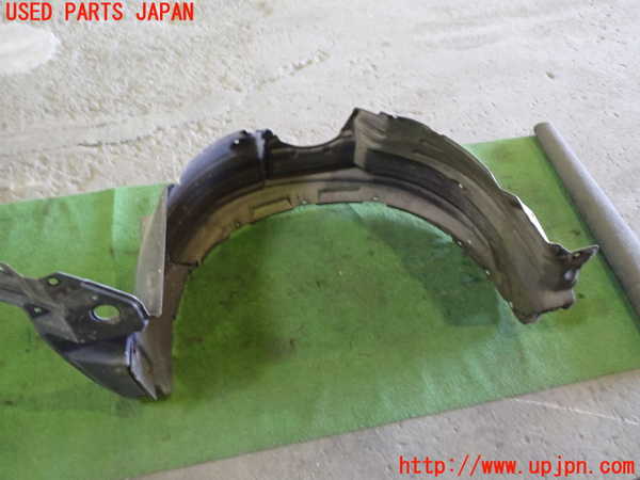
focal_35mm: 30
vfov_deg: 46.8
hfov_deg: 60.0
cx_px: 320
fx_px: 555
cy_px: 240
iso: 800
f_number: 2.3
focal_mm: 5.4
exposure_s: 1/30
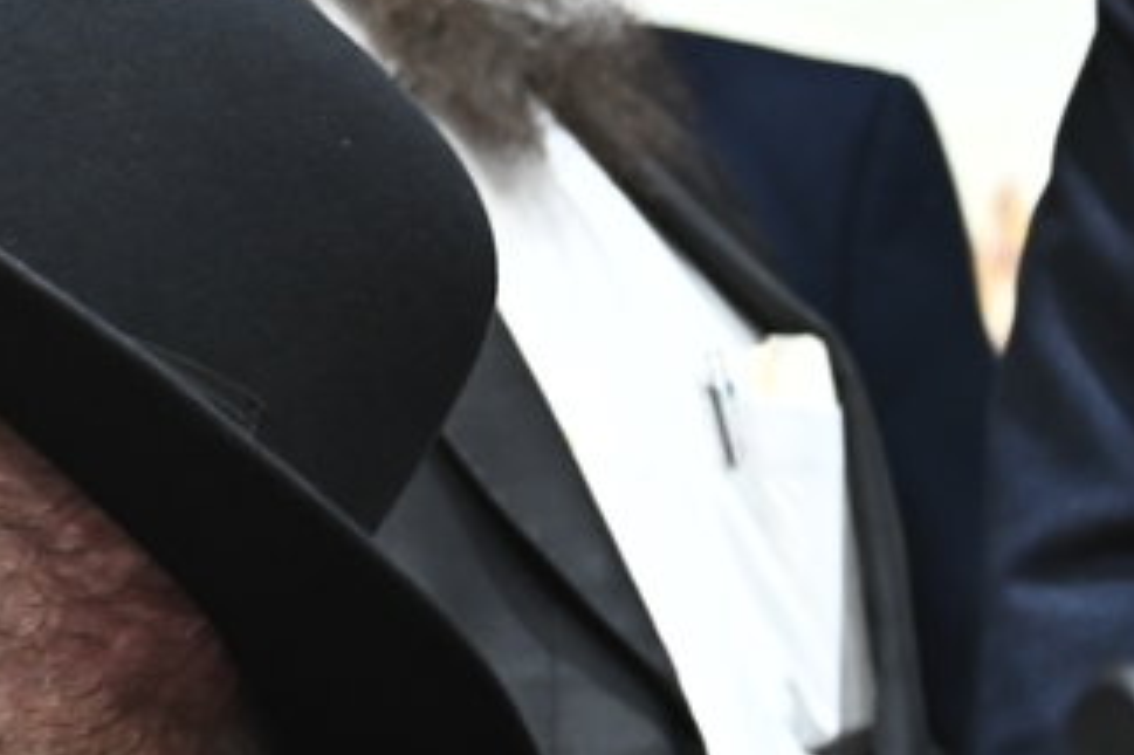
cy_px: 434
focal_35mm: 195
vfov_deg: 7.0
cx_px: -923
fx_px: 6139
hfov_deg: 10.0
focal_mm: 45
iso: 1600
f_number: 2.8
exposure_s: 1/200
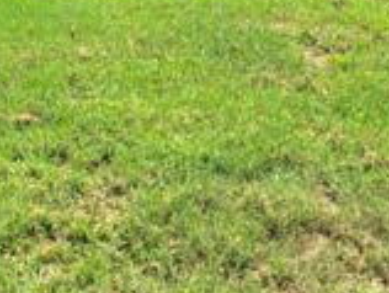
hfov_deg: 20.9
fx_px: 1047
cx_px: 89
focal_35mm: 93
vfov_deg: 14.4
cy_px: -195
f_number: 1.8
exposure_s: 1/2500
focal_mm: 5.4
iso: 25
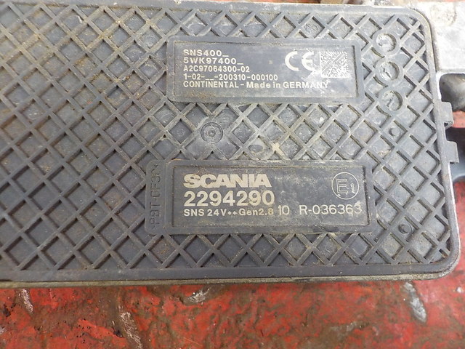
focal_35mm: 30
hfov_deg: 60.0
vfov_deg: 46.8
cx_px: 232
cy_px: 174
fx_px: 403
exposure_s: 1/30
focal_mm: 4.1
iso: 400
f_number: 3.3
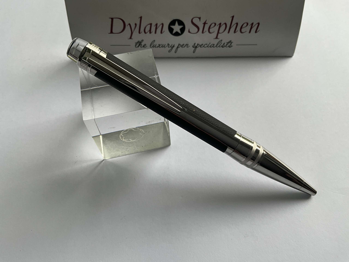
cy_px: 131
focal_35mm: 29
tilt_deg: -58.5
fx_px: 292
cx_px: 174
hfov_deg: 61.7
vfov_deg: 48.2
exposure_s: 1/122
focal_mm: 3
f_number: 1.8
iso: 25
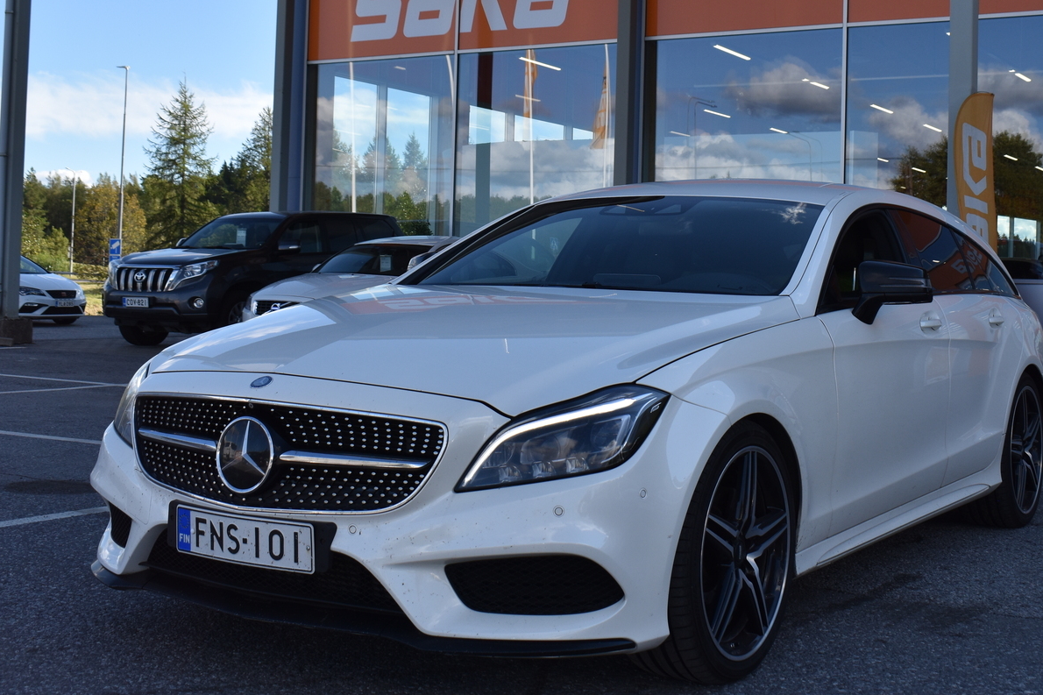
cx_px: 578
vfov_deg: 27.4
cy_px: 258
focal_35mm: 49
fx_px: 1419
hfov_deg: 40.3
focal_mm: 24
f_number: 8
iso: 200
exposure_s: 1/500
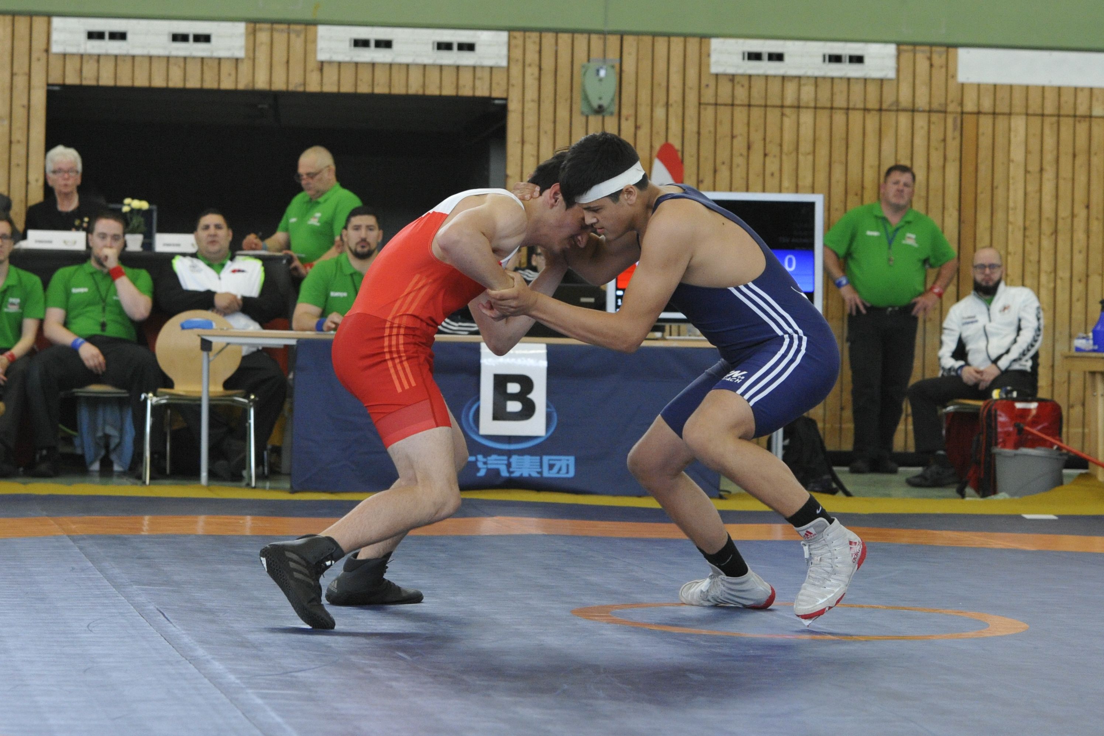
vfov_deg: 15.9
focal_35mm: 86
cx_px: 552
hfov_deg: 23.6
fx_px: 2637
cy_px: 368
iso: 4000
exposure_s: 1/640
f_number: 5
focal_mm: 86
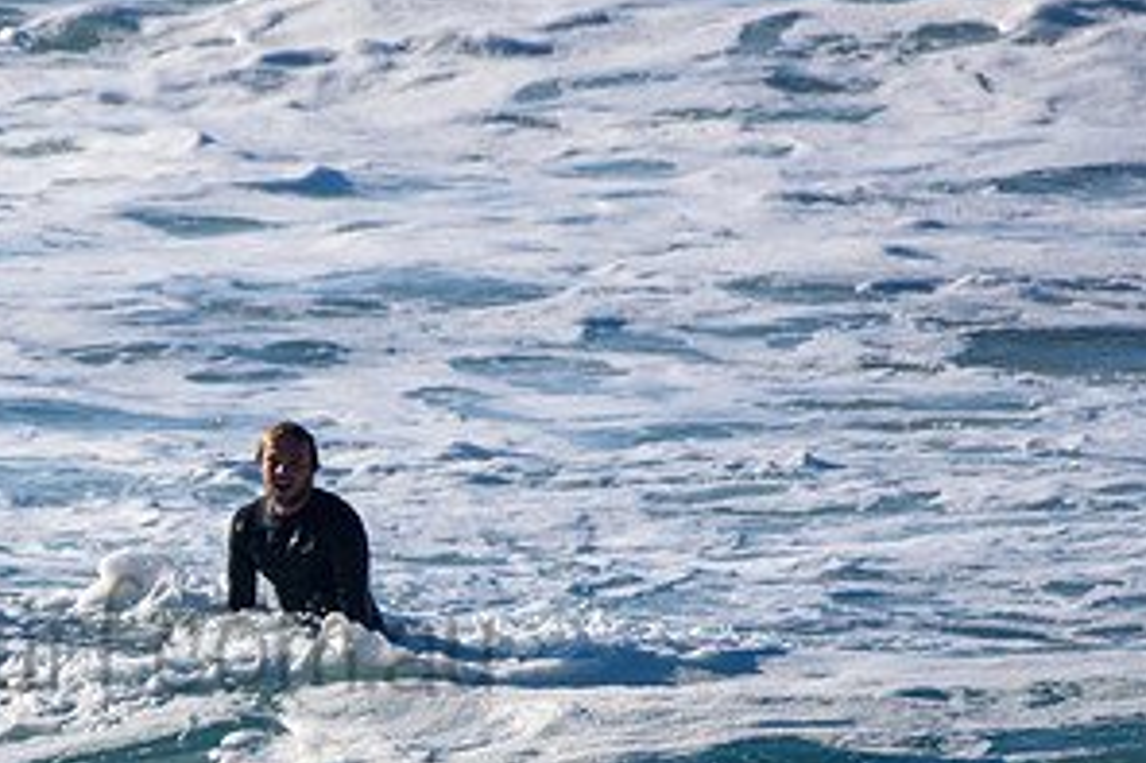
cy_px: 602
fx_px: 46767
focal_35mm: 1470
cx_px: 85
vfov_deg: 0.9
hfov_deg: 1.4
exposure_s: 1/2000
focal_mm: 500
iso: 250
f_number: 5.6
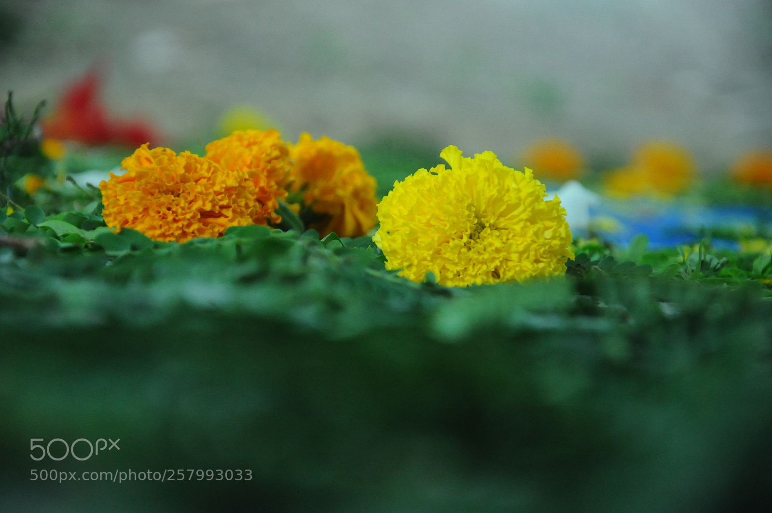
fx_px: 3374
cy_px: 256
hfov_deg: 13.1
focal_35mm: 158
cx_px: 386
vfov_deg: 8.7
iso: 1250
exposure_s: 1/125
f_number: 5.6
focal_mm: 105
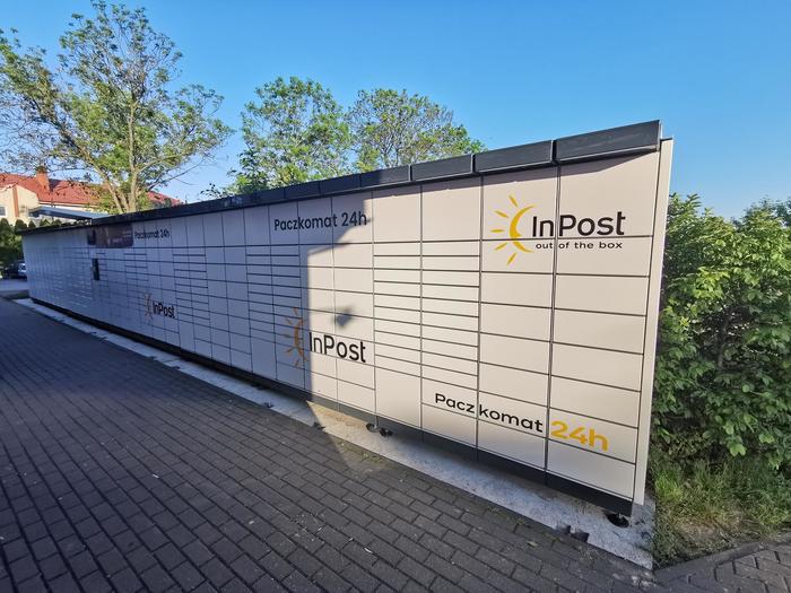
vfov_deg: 78.1
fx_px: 366
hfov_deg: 94.5
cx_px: 396
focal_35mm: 16
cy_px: 296
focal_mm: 2.35
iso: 50
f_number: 2.2
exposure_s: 1/676
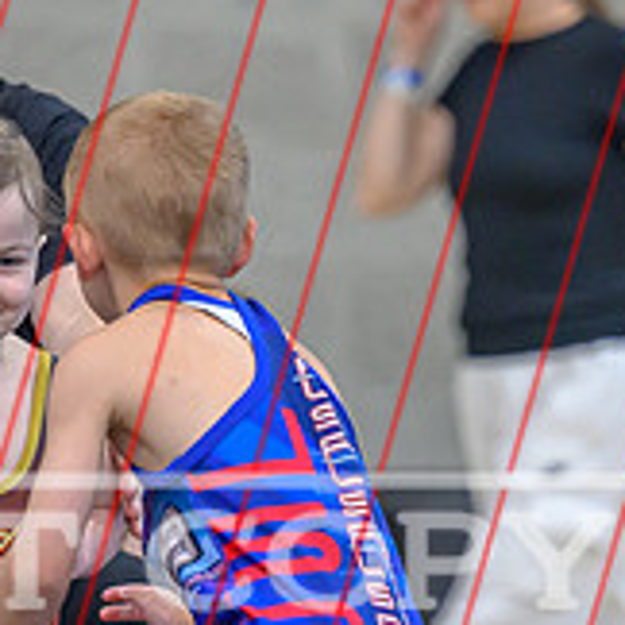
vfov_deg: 2.9
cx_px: -109
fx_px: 12154
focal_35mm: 595
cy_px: 627
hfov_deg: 2.9
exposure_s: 1/640
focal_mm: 150
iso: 2800
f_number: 3.2
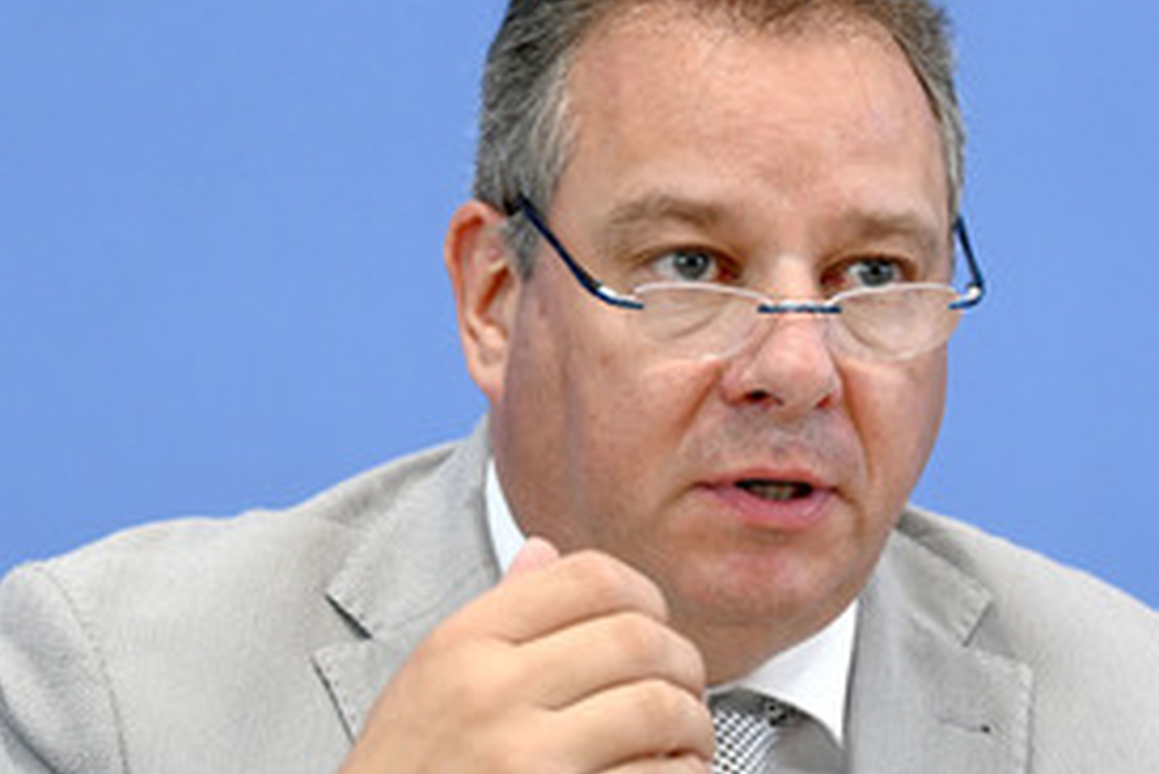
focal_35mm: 214
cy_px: 440
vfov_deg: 6.4
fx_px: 6893
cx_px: 818
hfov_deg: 9.6
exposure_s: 1/800
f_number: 5
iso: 3200
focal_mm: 130
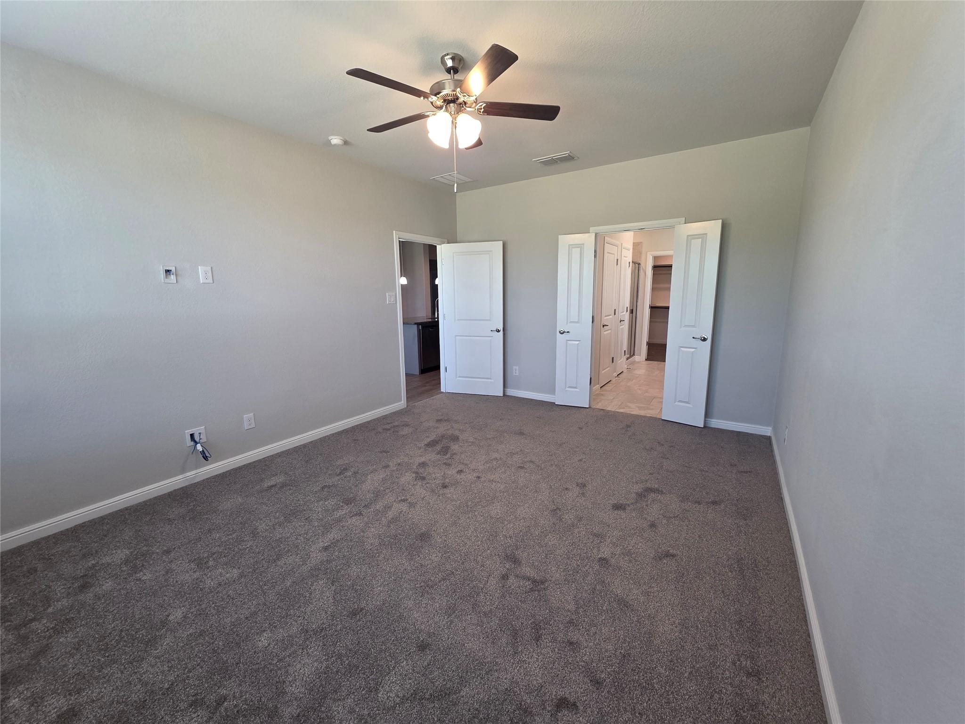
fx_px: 362
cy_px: 362
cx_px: 482
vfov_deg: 89.9
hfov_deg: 106.2
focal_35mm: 13
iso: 125
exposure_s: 1/120
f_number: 1.9
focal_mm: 2.2
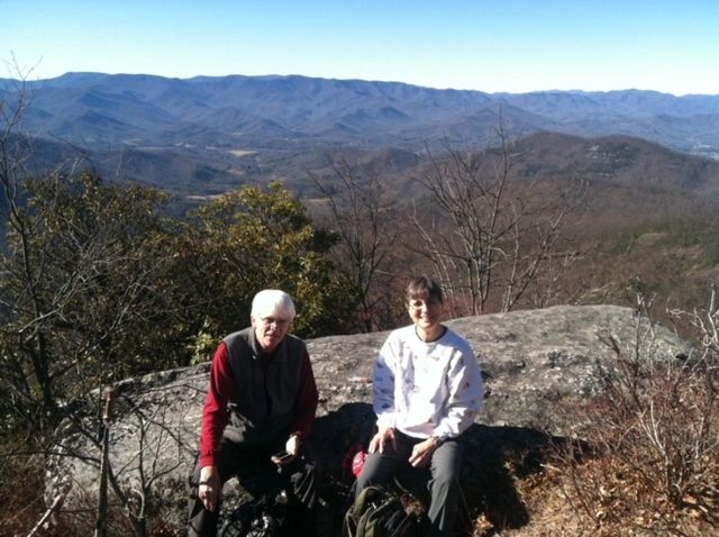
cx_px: 360
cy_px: 268
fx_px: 726
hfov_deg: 52.7
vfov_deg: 40.6
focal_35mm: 35
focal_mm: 3.85
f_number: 2.8
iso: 80
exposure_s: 1/732
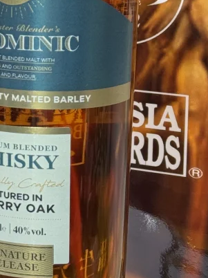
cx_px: -141
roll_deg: +0.2
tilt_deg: -9.1
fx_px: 1379
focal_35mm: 172
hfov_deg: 8.4
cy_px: 70
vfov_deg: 11.5
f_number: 1.78
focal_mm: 6.76
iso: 64
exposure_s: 1/544
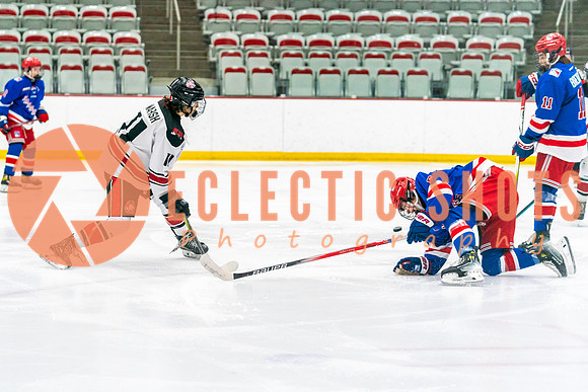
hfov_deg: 19.5
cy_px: 196
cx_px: 227
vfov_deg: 13.1
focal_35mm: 105
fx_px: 1708
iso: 3200
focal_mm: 83
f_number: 2.8
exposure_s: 1/1000
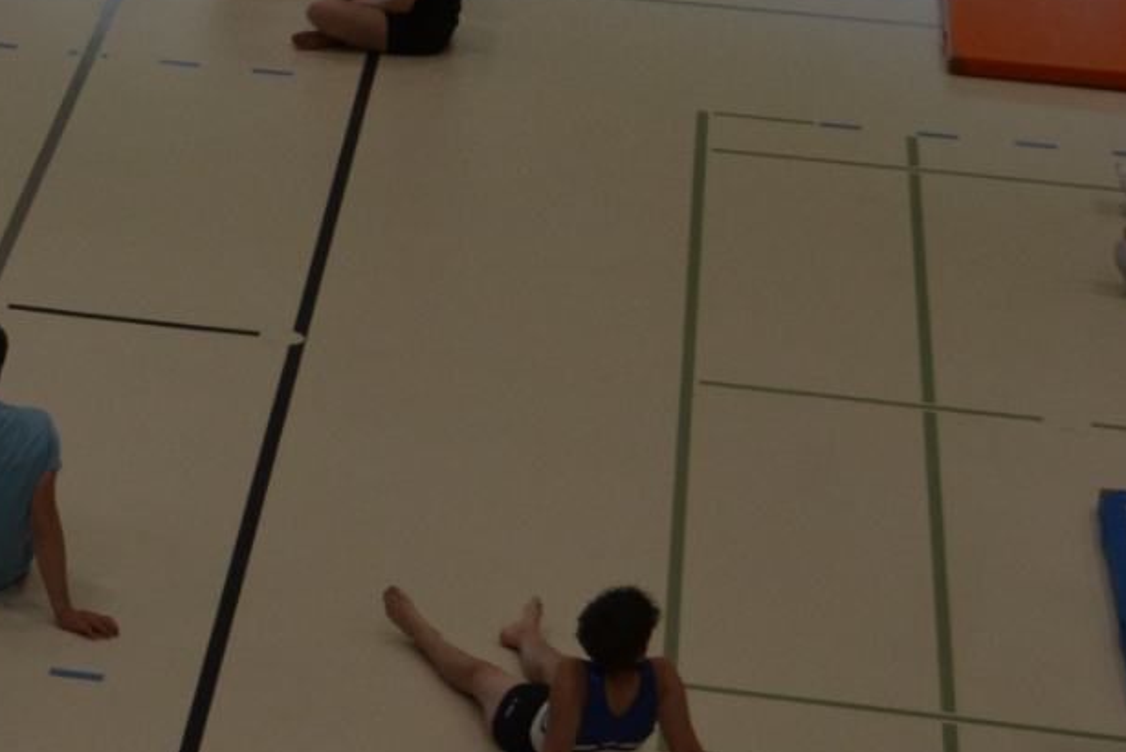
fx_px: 5319
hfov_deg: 11.5
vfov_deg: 8.0
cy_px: -38
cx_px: -671
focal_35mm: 170
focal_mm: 34
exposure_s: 1/200
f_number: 7.1
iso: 400
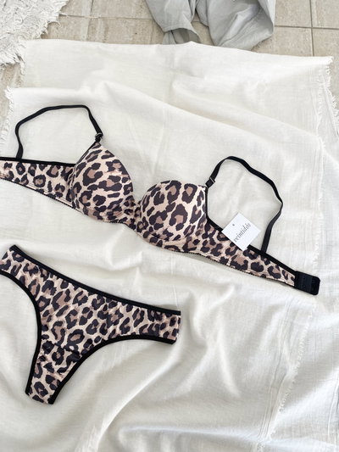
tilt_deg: -73.7
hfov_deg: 53.1
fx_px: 339
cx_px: 170
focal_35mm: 26
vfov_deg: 67.3
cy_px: 226
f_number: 1.8
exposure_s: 1/122
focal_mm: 4.25
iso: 32
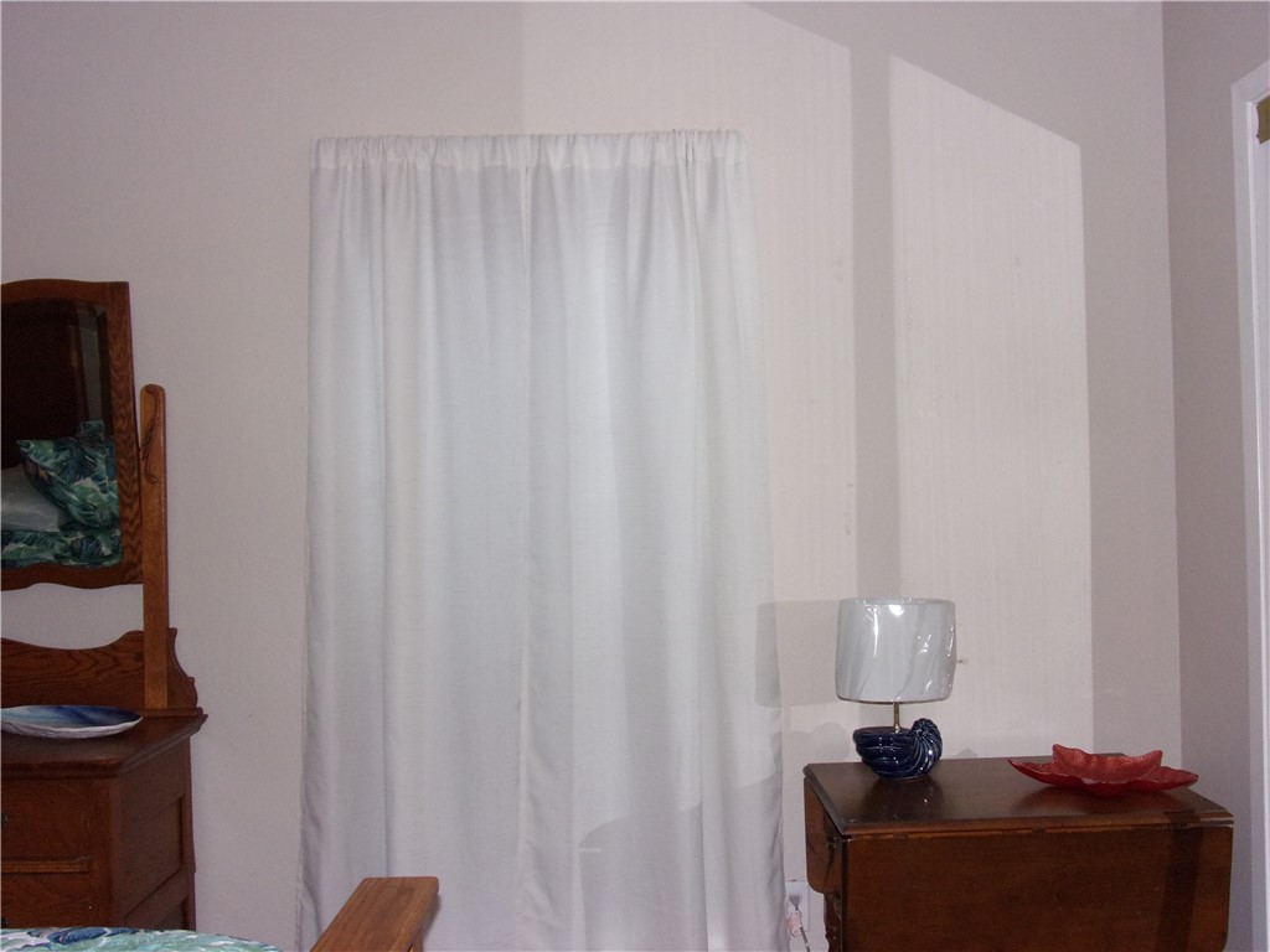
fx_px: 1211
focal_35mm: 33
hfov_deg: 55.4
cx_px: 635
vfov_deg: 42.9
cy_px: 476
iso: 200
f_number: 3.7
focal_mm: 5.9
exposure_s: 1/34
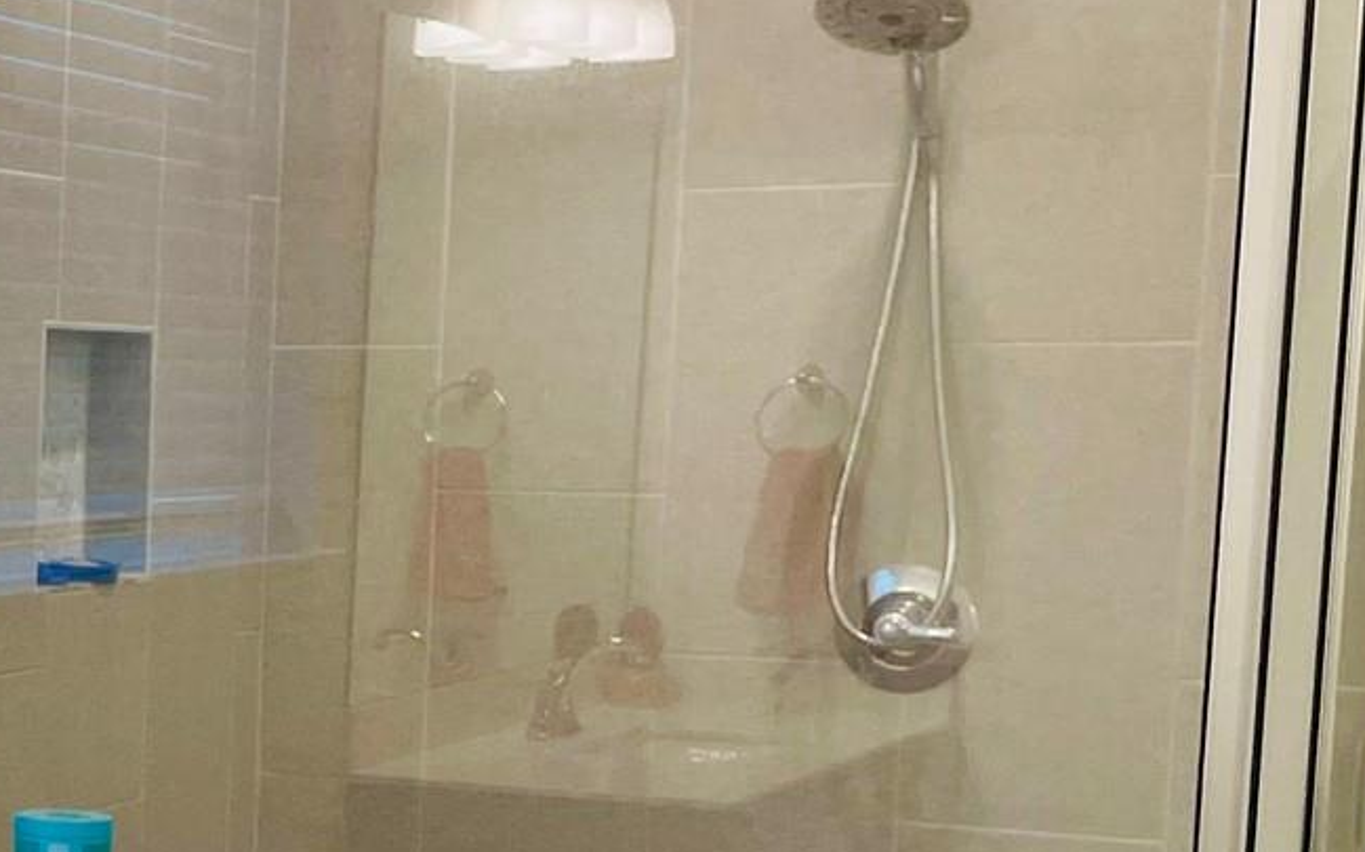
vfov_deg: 14.8
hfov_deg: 20.6
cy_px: 797
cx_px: -633
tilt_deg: -6.7
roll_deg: -0.2
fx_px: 3235
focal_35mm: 87
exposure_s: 1/120
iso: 100
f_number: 1.6
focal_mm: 4.2
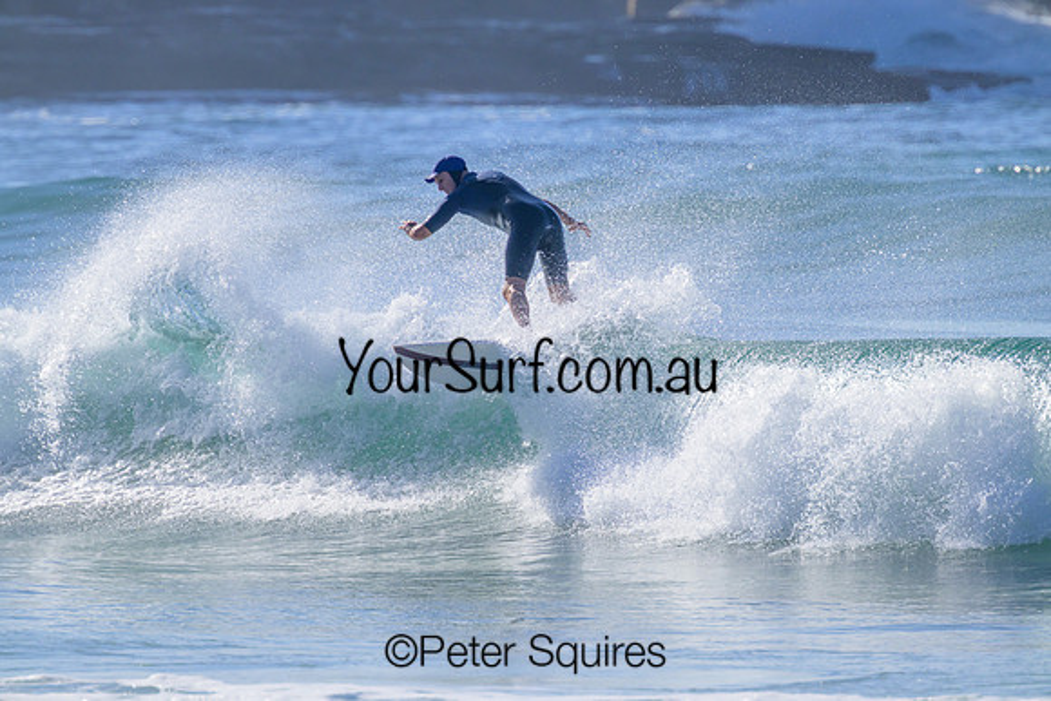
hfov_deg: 2.6
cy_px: 350
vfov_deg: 1.7
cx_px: 526
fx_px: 23360
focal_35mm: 800
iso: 560
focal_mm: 800
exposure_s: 1/2000
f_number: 11
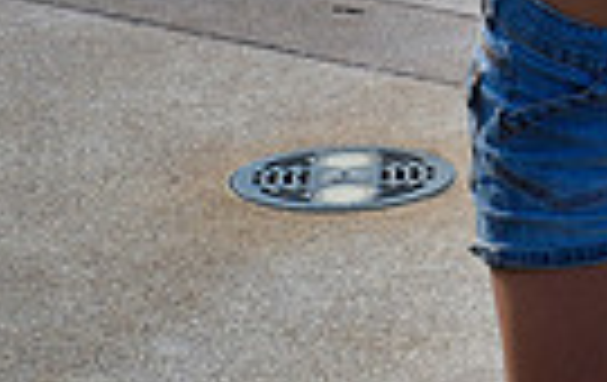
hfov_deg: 8.7
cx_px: 1254
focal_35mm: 227
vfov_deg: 5.6
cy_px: -470
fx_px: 3763
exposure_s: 1/250
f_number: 8
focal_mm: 52
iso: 200
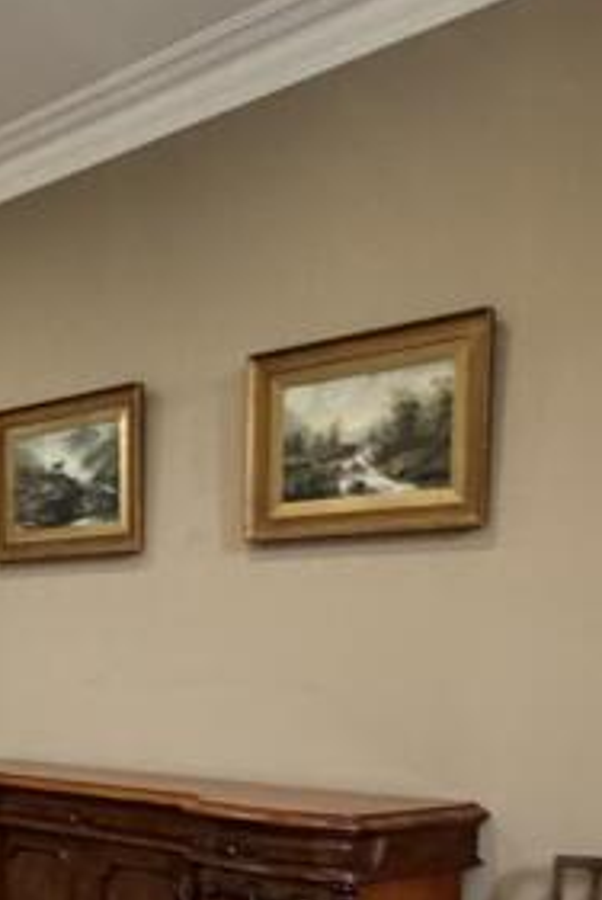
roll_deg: -2.2
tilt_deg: +1.2
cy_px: 730
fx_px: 1326
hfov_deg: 23.0
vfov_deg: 36.1
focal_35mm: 53
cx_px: -160
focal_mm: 2.22
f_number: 2.2
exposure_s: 1/50
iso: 400
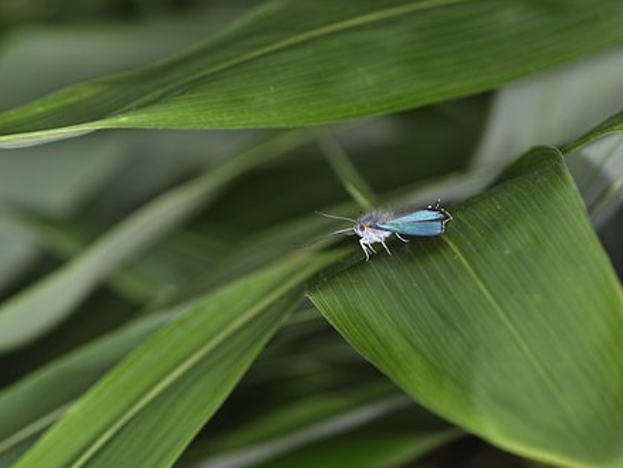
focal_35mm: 252
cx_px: 292
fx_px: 4539
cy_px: 236
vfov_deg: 5.9
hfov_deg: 7.9
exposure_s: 1/200
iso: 200
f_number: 7.1
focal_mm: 150
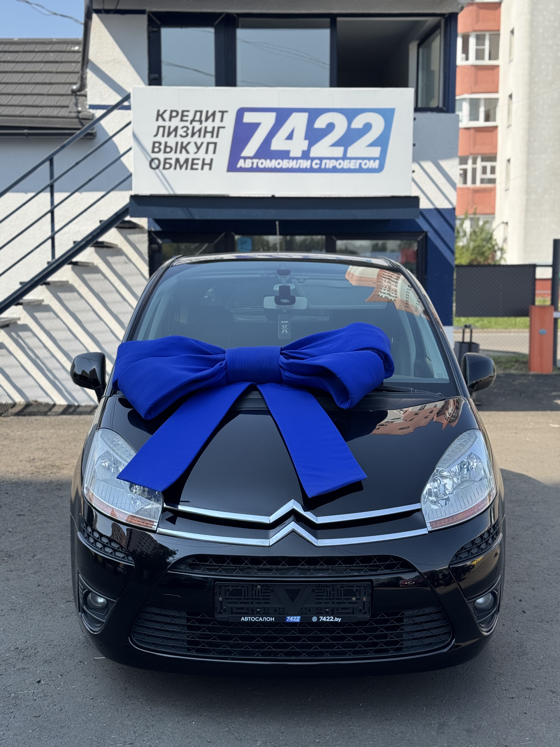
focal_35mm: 48
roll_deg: +0.5
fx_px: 1035
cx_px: 280
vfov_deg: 39.7
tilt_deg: -5.3
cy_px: 374
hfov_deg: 30.3
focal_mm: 6.76
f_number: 1.78
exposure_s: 1/2179
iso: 64
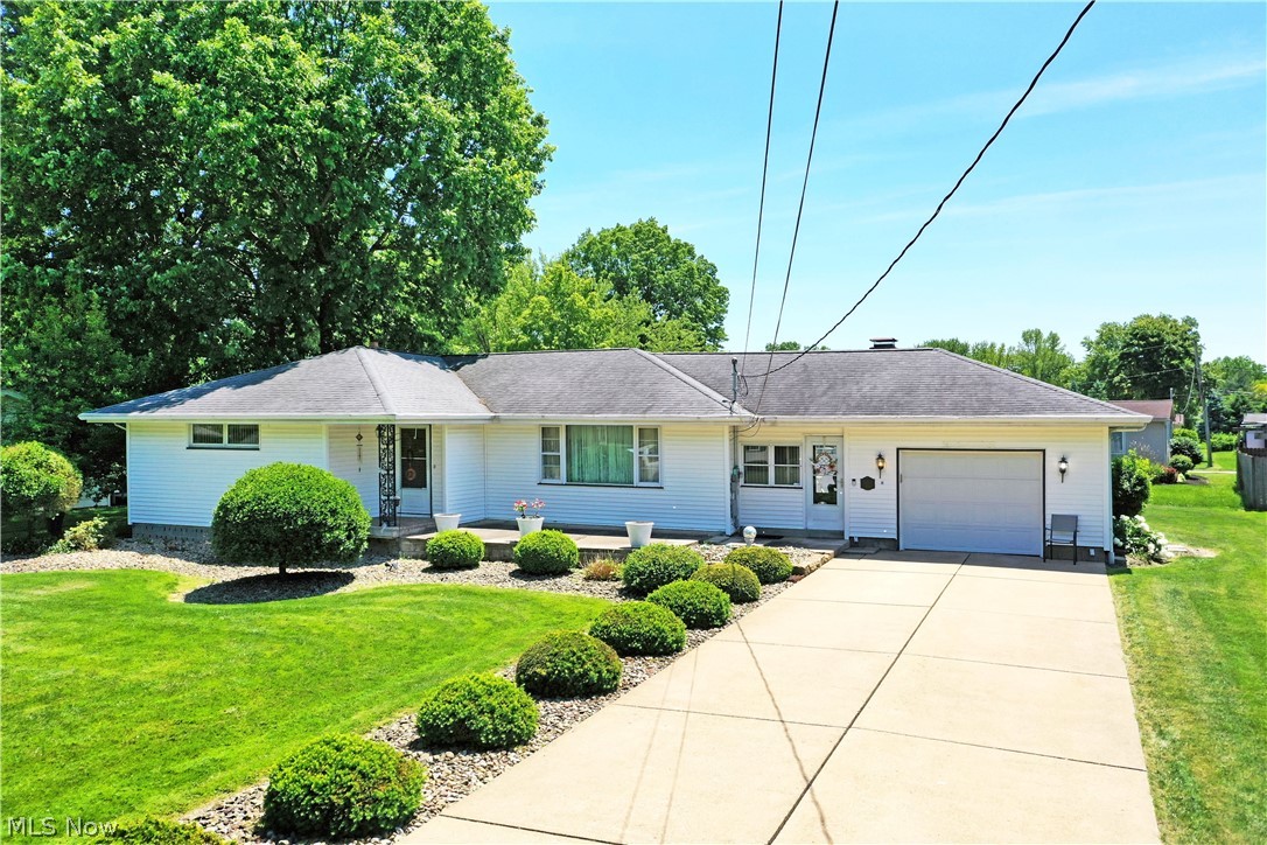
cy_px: 422
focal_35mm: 28
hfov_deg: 65.5
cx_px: 634
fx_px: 985
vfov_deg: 46.4
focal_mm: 10.26
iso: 100
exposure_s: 1/500
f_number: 6.3
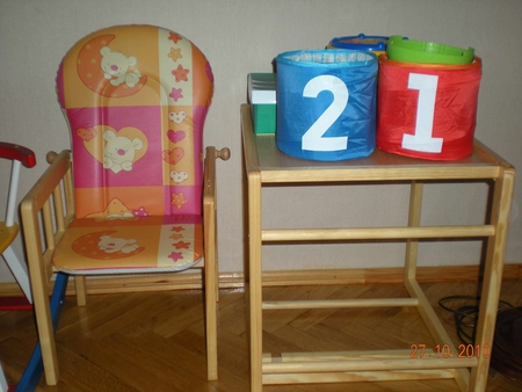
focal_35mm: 44
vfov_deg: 32.9
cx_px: 261
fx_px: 664
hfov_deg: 42.9
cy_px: 196
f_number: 3.5
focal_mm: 7.4
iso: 66
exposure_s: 1/60
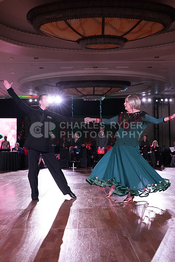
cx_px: 88
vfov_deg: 47.4
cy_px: 131
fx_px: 299
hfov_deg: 32.6
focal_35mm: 41
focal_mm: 41
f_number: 5.6
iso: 5000
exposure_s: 1/320
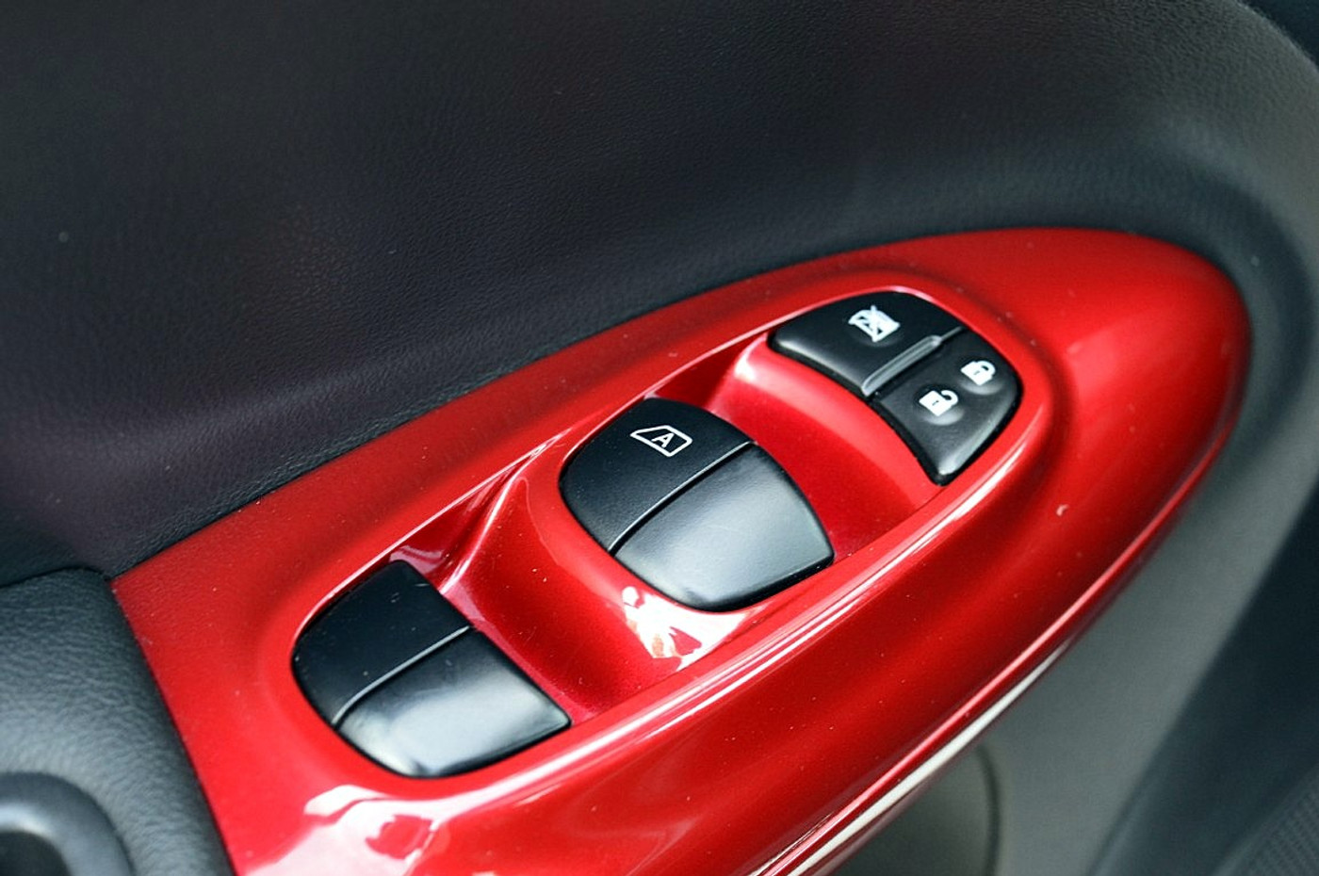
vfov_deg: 18.9
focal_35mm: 72
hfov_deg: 28.1
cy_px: 438
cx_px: 660
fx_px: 2635
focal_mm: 48
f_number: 5.3
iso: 800
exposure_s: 1/30
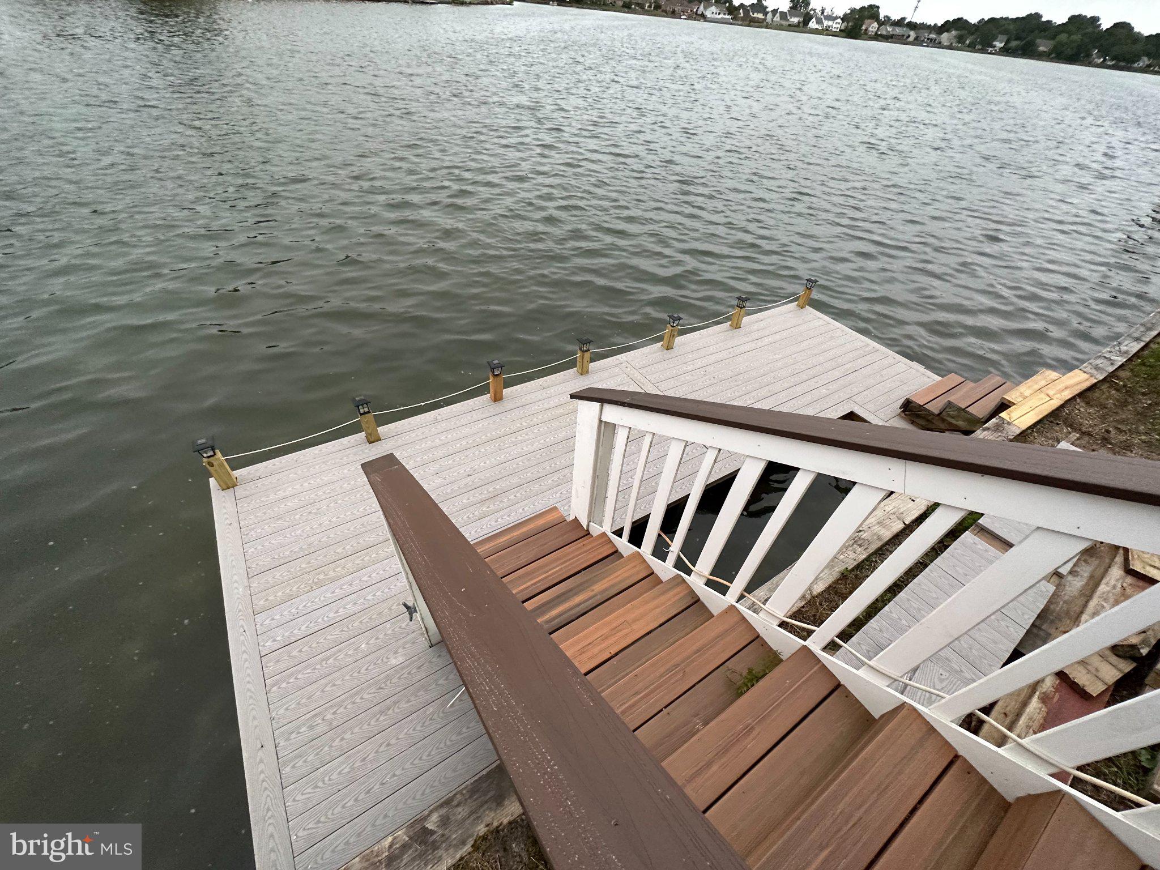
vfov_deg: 85.7
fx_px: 469
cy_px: 435
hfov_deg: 102.1
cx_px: 580
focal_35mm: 14
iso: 320
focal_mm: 2.22
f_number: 2.2
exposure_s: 1/87
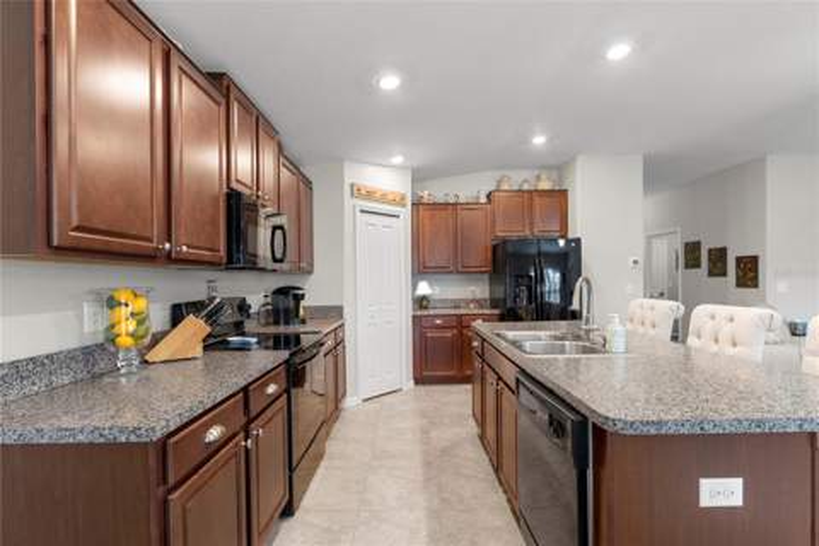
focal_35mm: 16
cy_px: 273
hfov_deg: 96.7
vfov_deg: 73.7
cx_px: 410
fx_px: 364
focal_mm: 16
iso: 2000
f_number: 9
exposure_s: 1/5
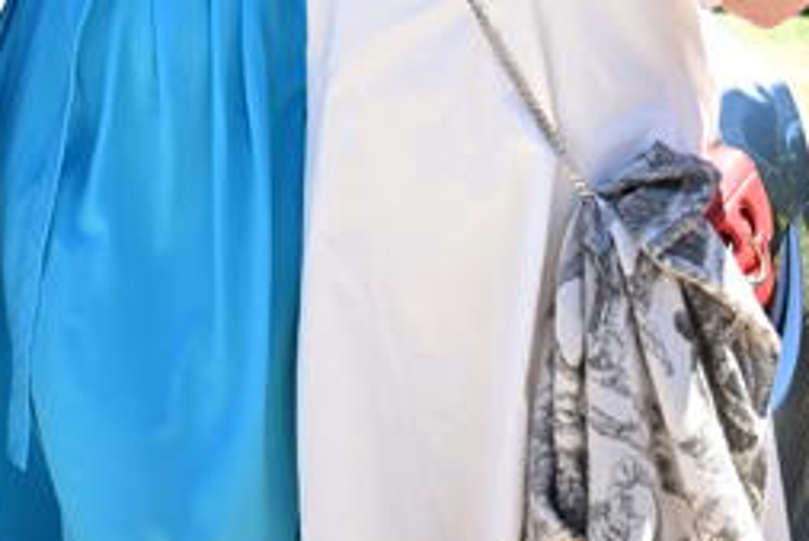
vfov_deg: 16.5
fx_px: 1776
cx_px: 291
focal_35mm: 79
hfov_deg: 25.6
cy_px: -134
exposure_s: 1/1250
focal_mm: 29
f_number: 2.8
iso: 250
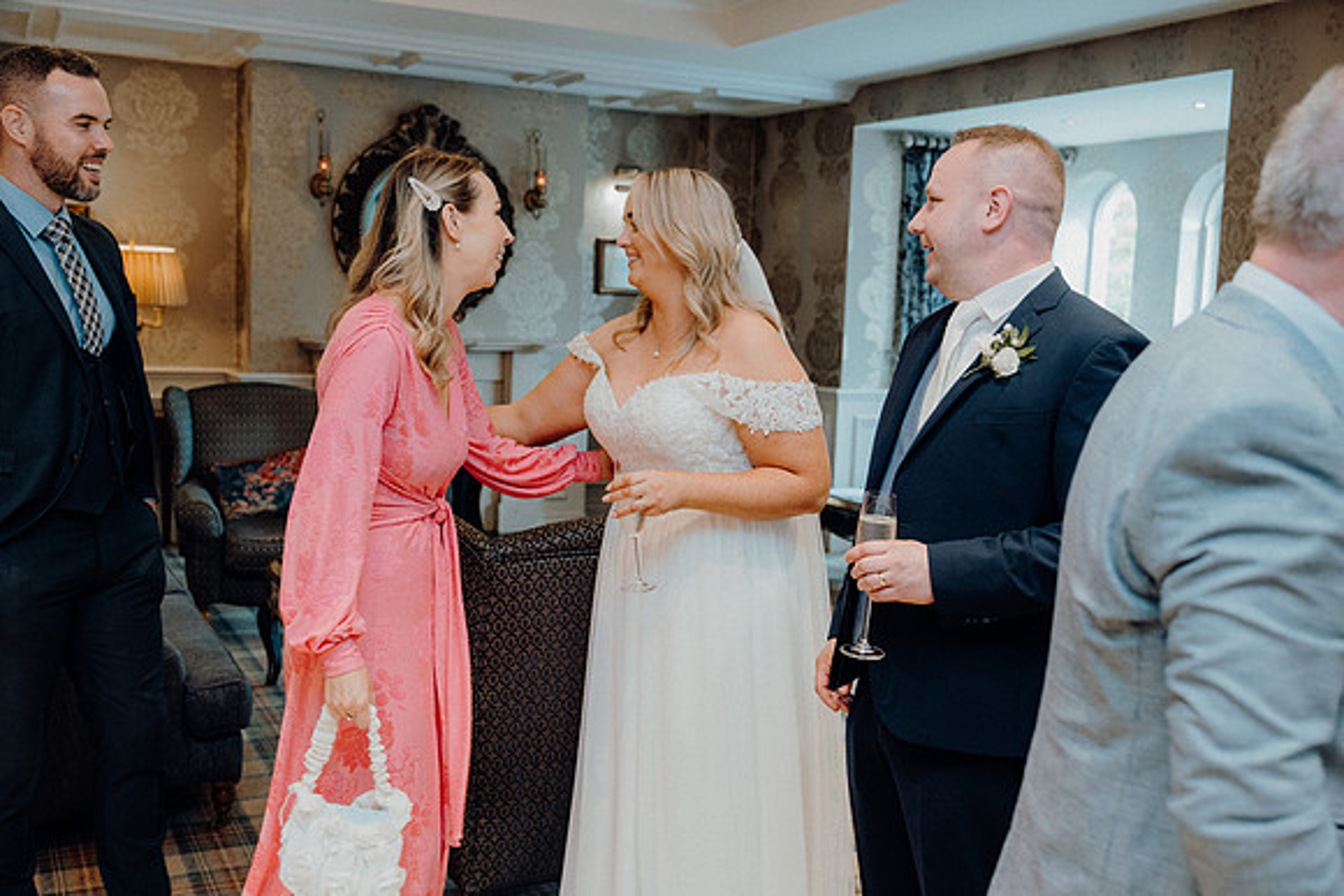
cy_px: 448
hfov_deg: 51.9
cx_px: 672
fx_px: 1382
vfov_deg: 36.0
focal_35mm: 37
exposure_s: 1/160
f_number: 3.5
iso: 2000
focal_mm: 37
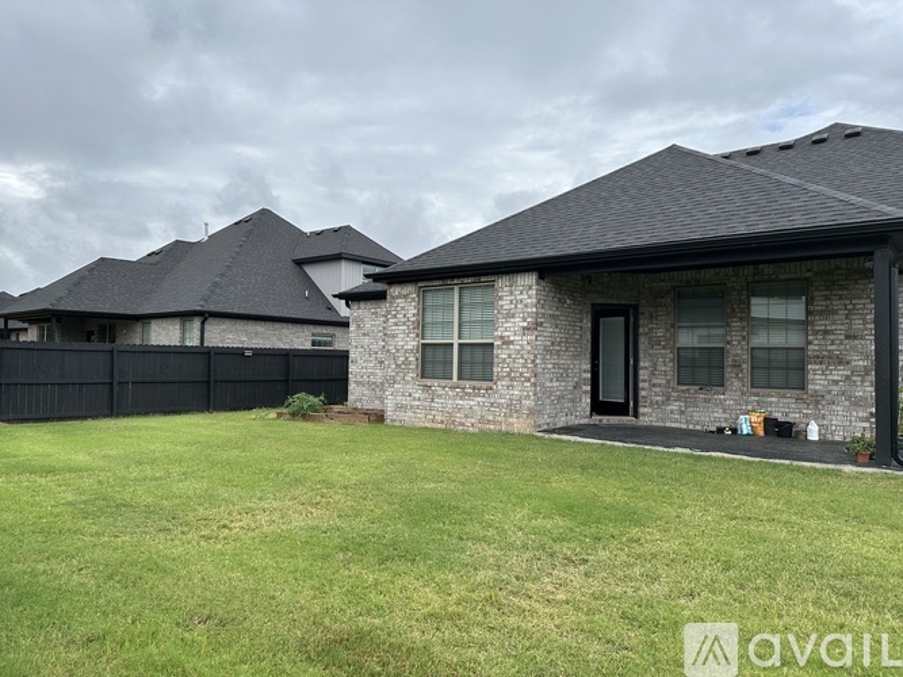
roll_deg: -2.4
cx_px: 452
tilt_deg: +3.4
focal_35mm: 24
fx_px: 626
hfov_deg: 71.6
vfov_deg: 56.8
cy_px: 338
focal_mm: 6.86
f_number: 1.78
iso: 80
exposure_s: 1/2882
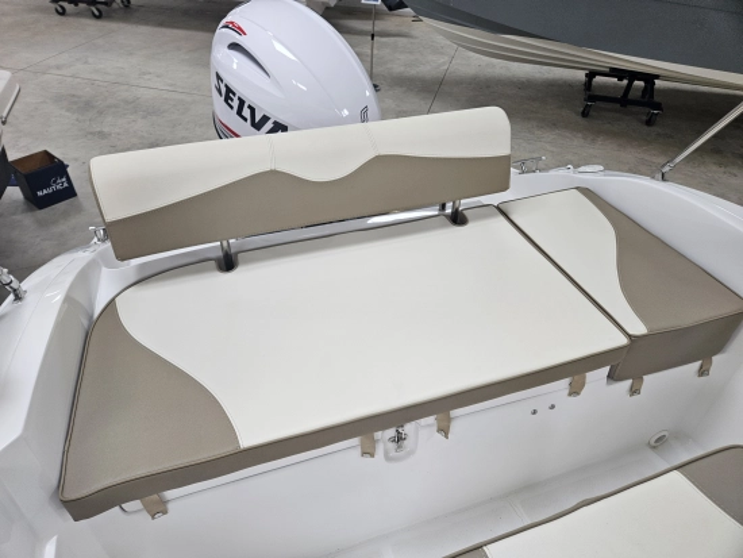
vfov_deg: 58.9
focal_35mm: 23
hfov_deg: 73.9
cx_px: 372
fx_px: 494
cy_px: 279
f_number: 1.8
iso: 80
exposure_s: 1/100
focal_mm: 5.4
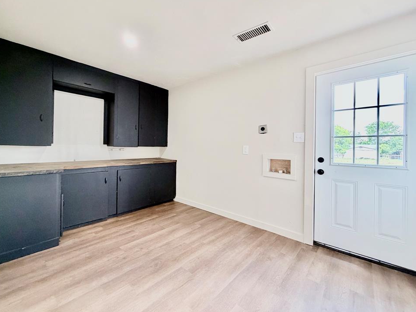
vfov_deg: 81.7
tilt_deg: +0.0
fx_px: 180
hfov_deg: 98.2
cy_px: 148
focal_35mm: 15
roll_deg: -1.0
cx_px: 203
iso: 320
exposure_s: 1/69
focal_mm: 2.22
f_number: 2.2
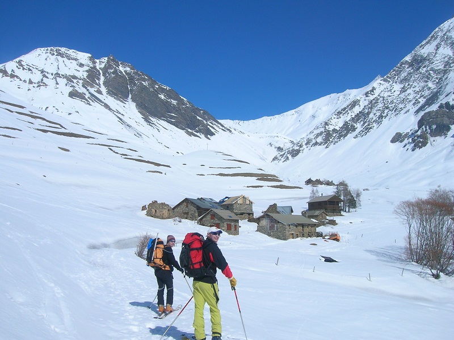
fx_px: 445
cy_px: 170
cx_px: 227
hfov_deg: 54.0
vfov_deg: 41.7
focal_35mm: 34
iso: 50
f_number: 4.9
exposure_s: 1/1400
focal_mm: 5.7
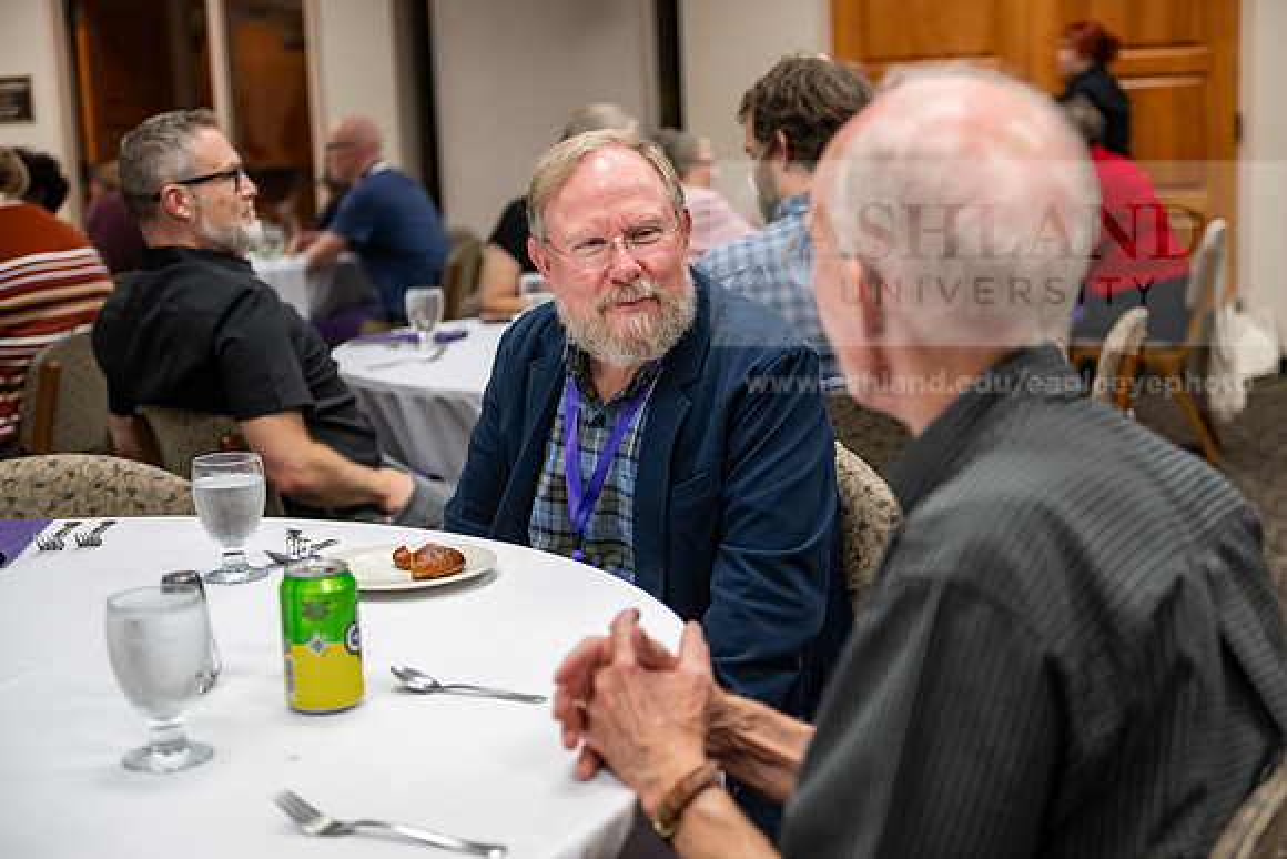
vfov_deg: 26.0
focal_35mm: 52
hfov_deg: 38.2
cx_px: 644
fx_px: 1859
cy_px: 430
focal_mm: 52
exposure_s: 1/160
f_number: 2.8
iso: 1000
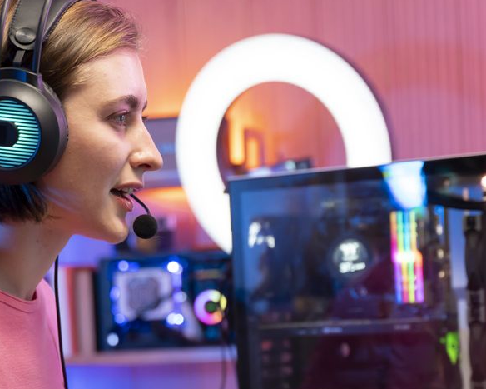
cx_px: 209
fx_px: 1568
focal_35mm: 109
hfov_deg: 17.6
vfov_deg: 14.0
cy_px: 337
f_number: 2.8
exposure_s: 1/80
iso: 1000
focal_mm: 53
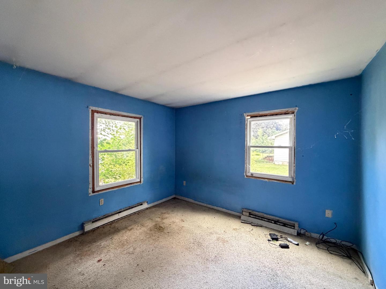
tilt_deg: -0.9
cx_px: 193
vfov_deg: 85.7
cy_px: 144
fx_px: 156
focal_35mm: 14
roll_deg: -0.5
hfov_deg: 102.1
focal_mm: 2.22
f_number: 2.2
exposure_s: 1/60
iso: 640
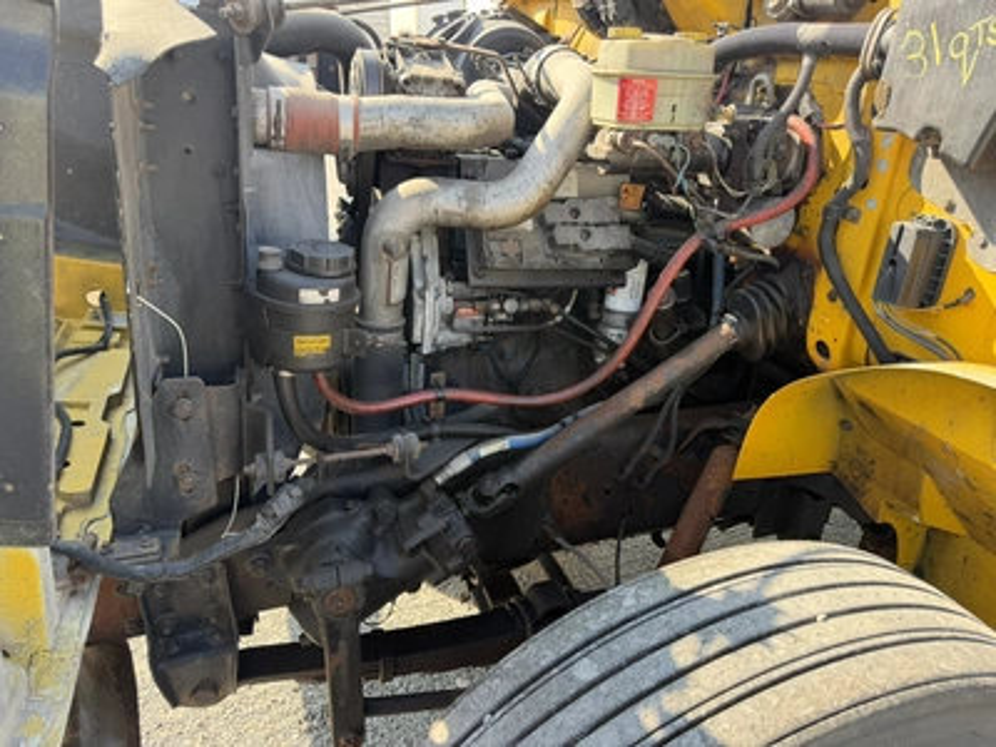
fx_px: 691
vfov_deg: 56.8
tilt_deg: -23.5
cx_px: 498
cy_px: 374
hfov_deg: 71.6
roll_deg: -2.1
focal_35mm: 24
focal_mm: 6.76
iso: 100
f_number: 1.78
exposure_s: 1/360
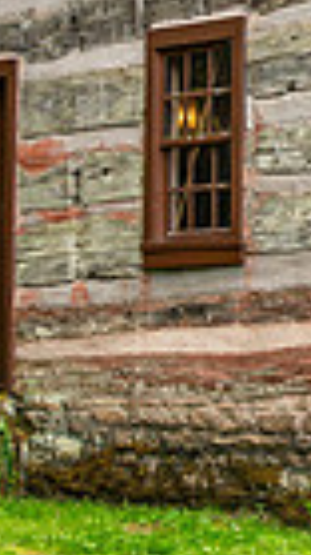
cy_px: 94
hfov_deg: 7.1
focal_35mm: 166
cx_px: 514
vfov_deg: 12.9
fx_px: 2438
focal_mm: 36
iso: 1250
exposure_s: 1/160
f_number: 8
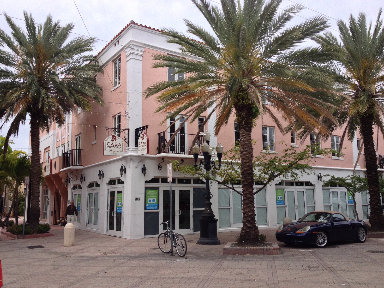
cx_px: 192
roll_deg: +0.9
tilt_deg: +5.5
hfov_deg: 52.6
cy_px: 144
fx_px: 388
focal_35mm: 35
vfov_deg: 40.7
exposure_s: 1/1104
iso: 50
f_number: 2.4
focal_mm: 4.28
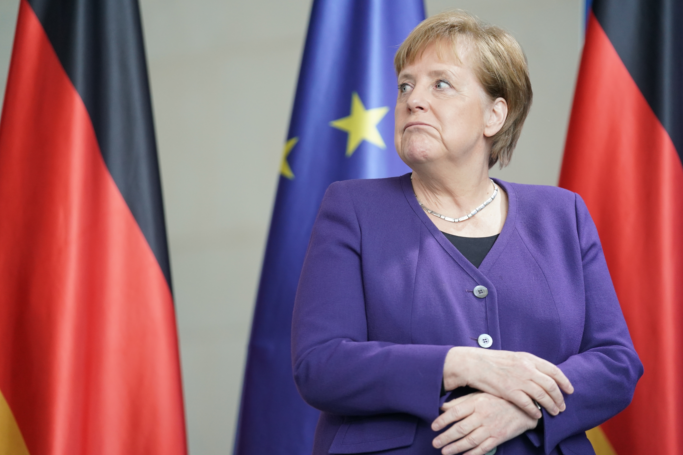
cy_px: 228
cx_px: 345
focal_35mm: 187
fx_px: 3548
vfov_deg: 7.3
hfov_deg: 11.0
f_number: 2.8
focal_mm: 184
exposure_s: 1/320
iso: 2000
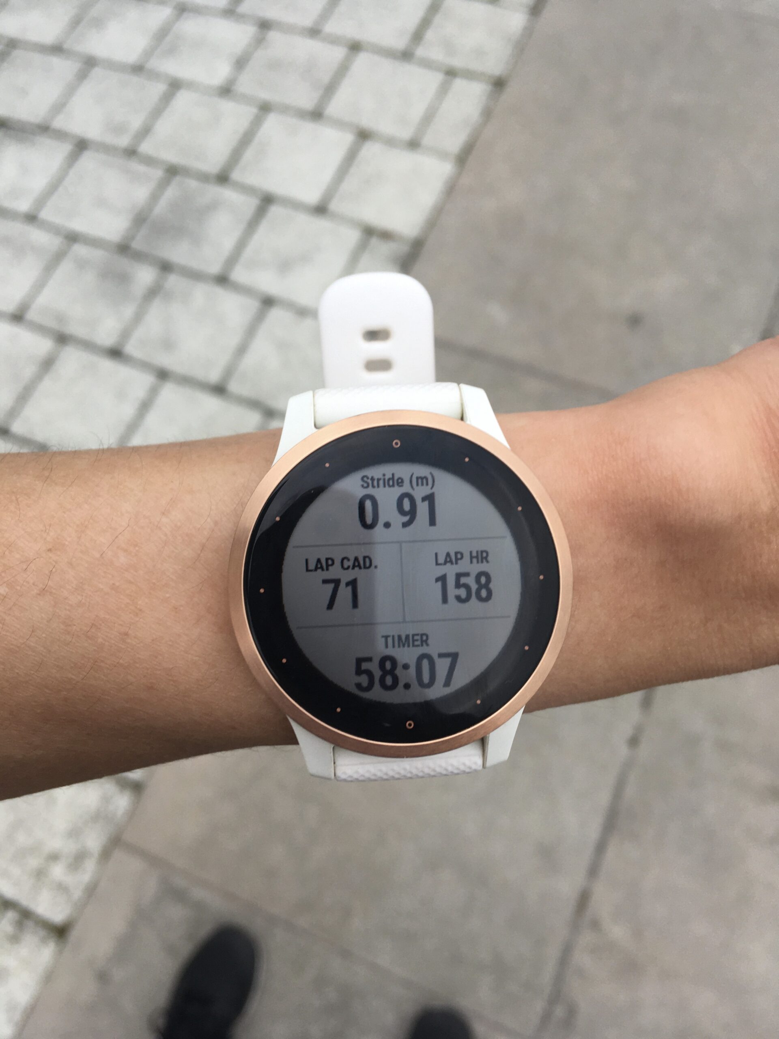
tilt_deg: -66.3
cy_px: 520
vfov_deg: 61.7
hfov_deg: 48.2
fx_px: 870
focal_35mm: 29
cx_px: 390
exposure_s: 1/100
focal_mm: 4.15
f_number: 2.2
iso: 25
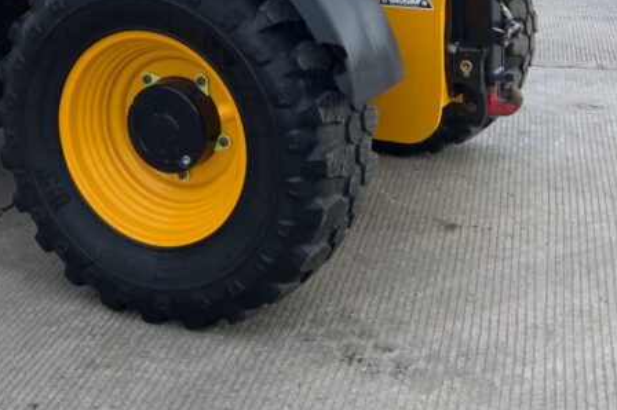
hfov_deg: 28.6
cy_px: -105
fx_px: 1182
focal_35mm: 69
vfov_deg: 18.5
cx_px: 124
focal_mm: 3
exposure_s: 1/351
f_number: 1.8
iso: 16
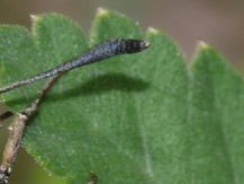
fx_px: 6312
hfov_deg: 2.2
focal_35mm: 895
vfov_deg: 1.7
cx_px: 21
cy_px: 280
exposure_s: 1/640
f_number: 11
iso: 200
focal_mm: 48.2
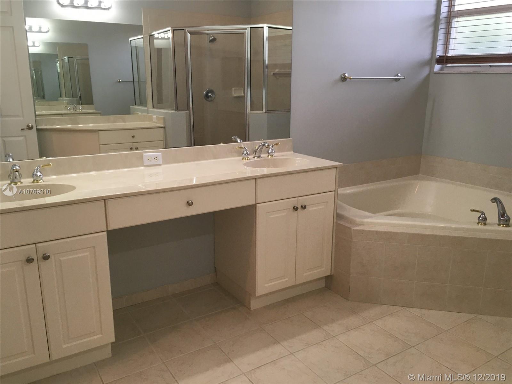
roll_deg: +0.5
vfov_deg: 48.2
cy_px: 192
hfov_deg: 61.7
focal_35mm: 29
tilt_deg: -16.4
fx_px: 429
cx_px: 256
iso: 40
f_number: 2.2
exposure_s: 1/30
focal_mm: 4.15
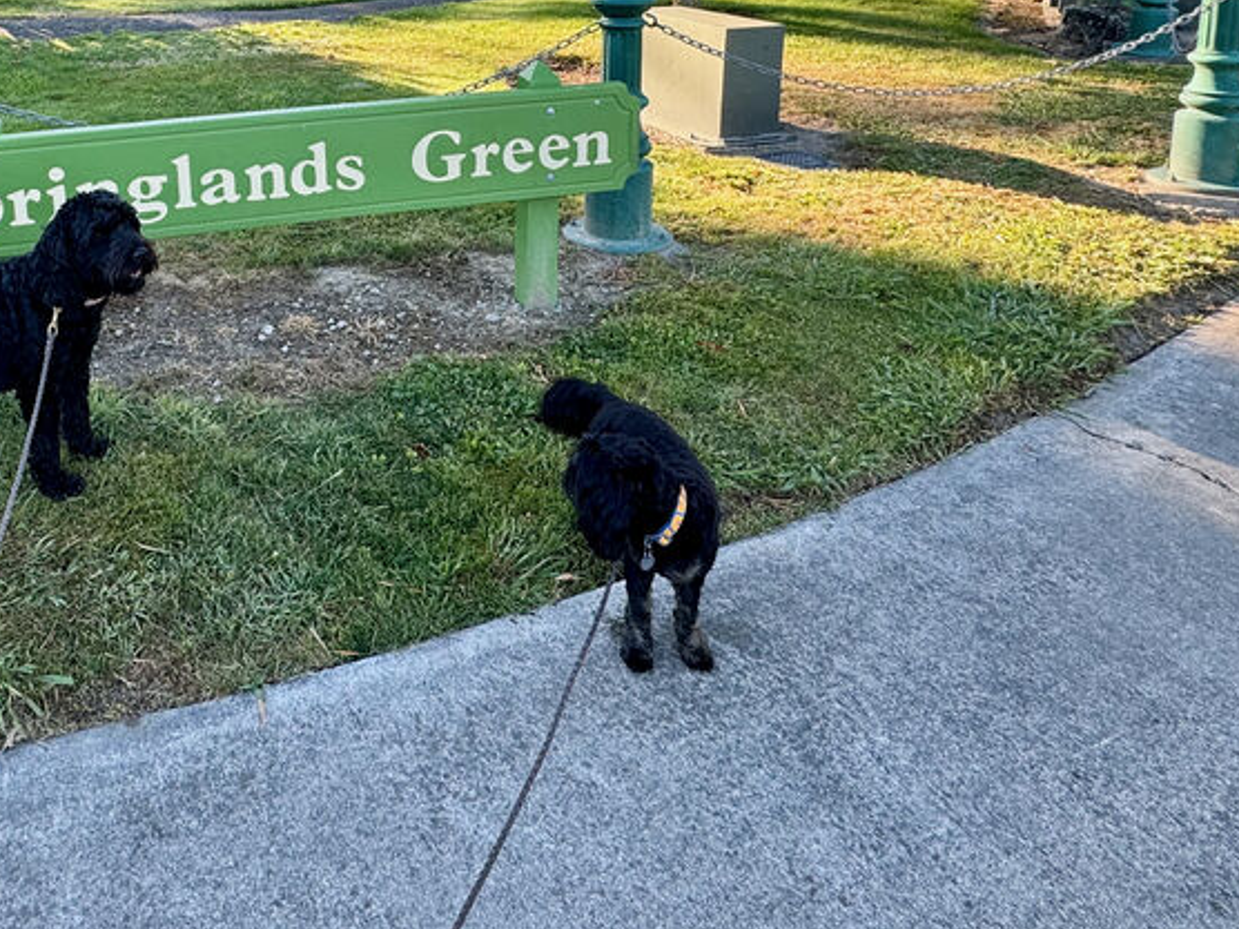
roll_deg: +2.0
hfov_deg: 58.7
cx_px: 323
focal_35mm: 29
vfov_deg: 43.7
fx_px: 1038
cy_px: 78
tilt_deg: -12.4
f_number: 2.2
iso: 40
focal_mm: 2.22
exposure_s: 1/175
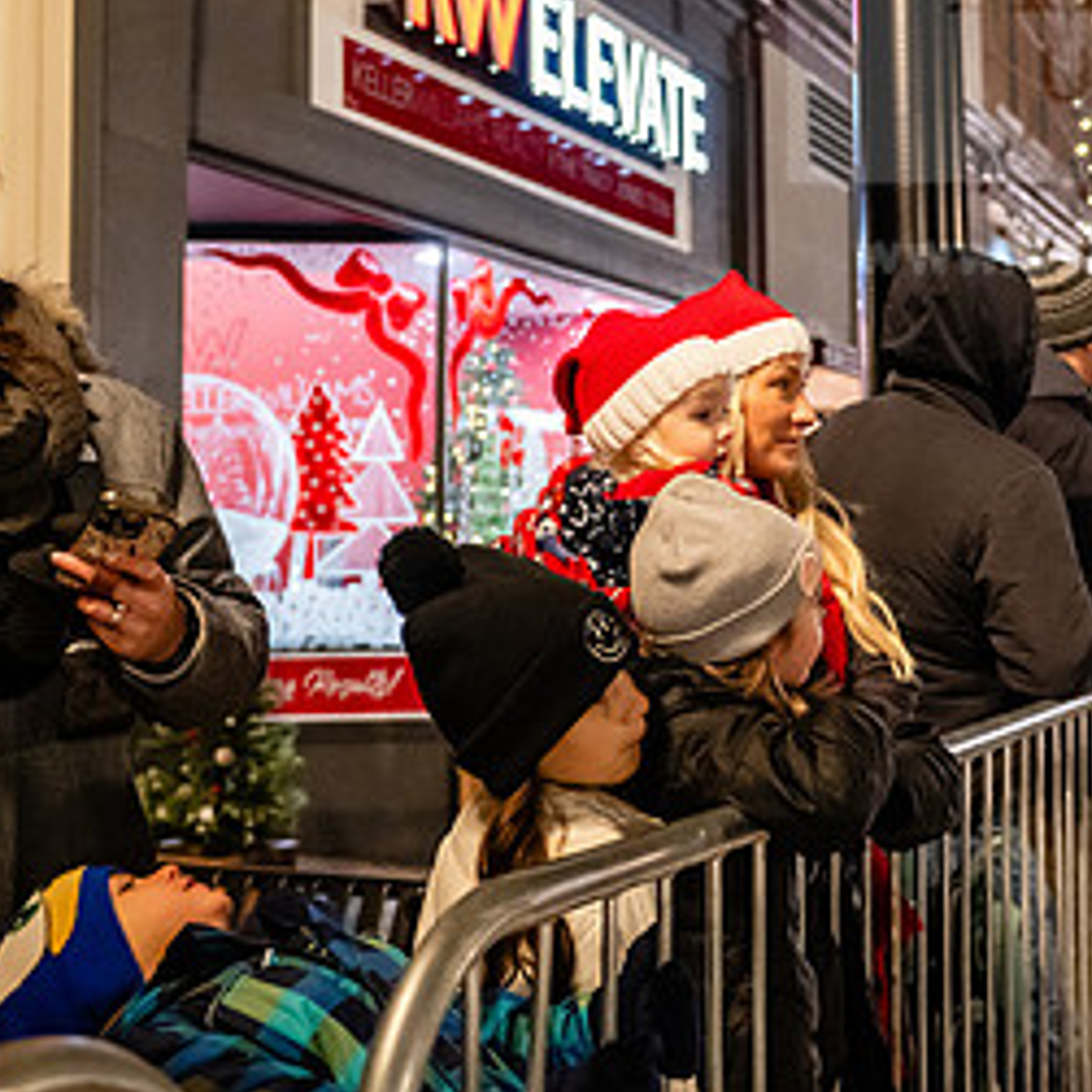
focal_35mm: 61
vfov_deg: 27.9
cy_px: 346
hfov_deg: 28.1
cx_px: 657
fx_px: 2177
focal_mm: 31
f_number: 2.8
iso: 5000
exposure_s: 1/160
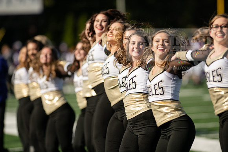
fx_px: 1900
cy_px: 76
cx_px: 114
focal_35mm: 300
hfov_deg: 6.9
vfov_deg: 4.6
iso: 125
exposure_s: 1/2000
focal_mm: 300
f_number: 3.5
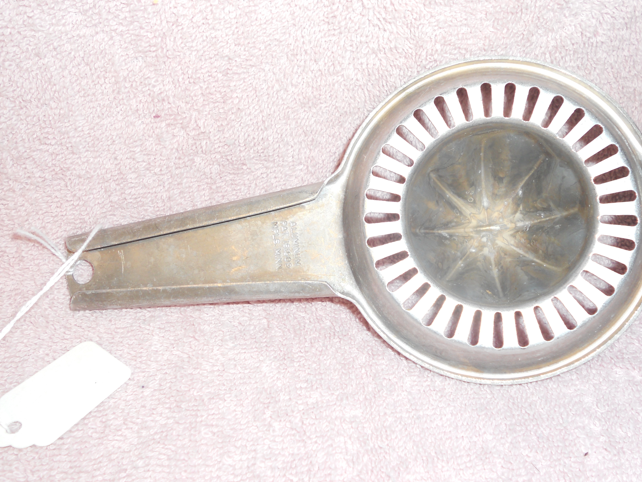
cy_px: 227
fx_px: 705
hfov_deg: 48.8
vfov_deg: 37.7
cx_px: 370
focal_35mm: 38
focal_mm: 5.8
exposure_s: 1/25
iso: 80
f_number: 3.5
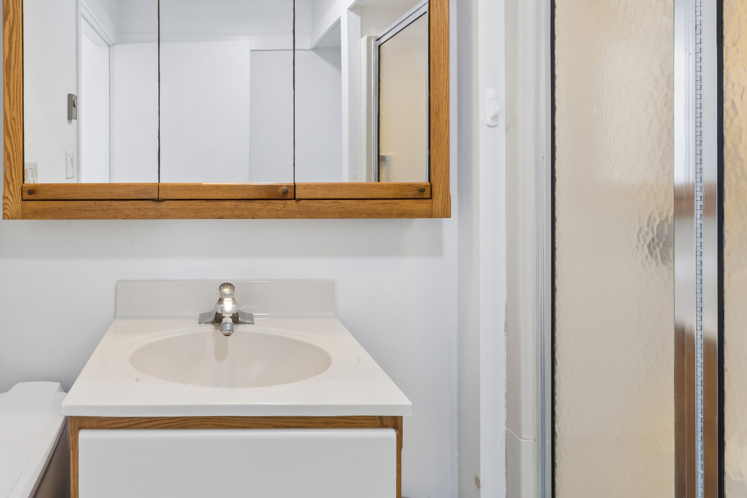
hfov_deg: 74.3
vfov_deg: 56.2
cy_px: 172
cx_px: 208
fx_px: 456
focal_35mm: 22
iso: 100
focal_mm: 14
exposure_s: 4
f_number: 22
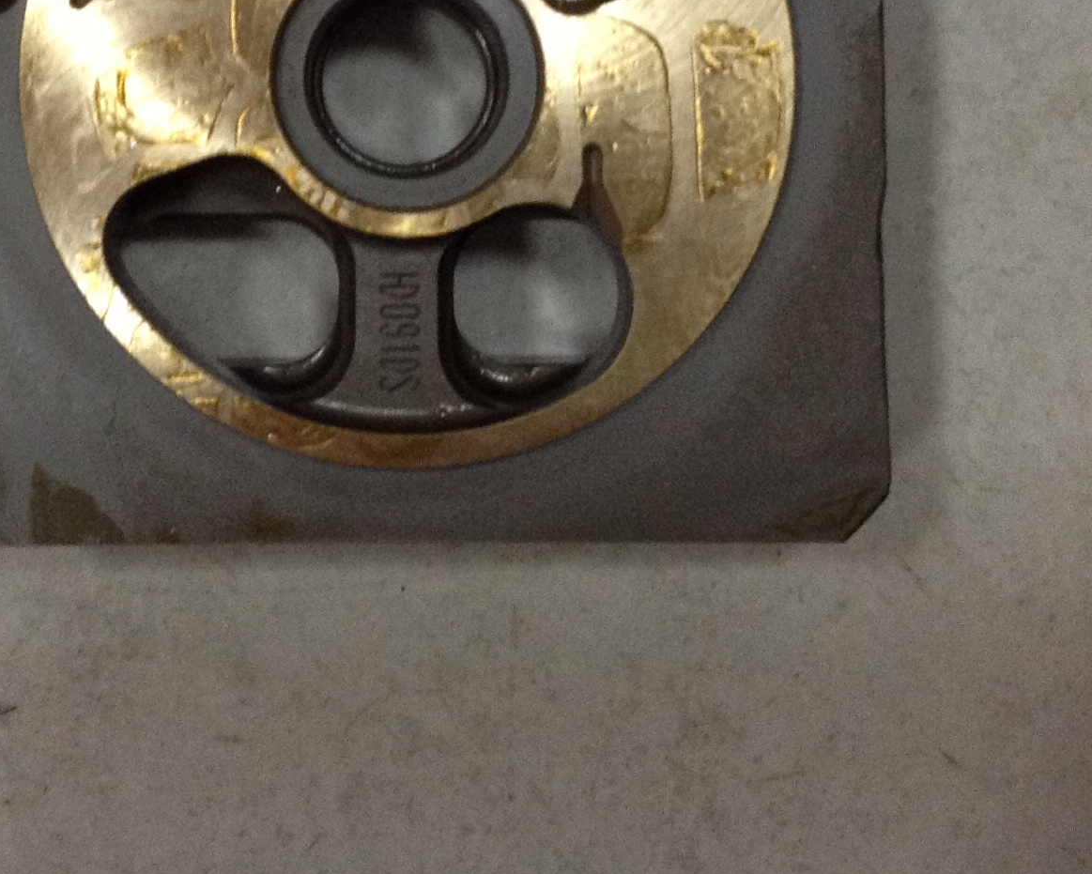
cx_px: 416
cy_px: 44
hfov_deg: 25.0
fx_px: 2457
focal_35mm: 76
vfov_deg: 19.7
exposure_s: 1/17
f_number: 2.4
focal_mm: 4.28
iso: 250
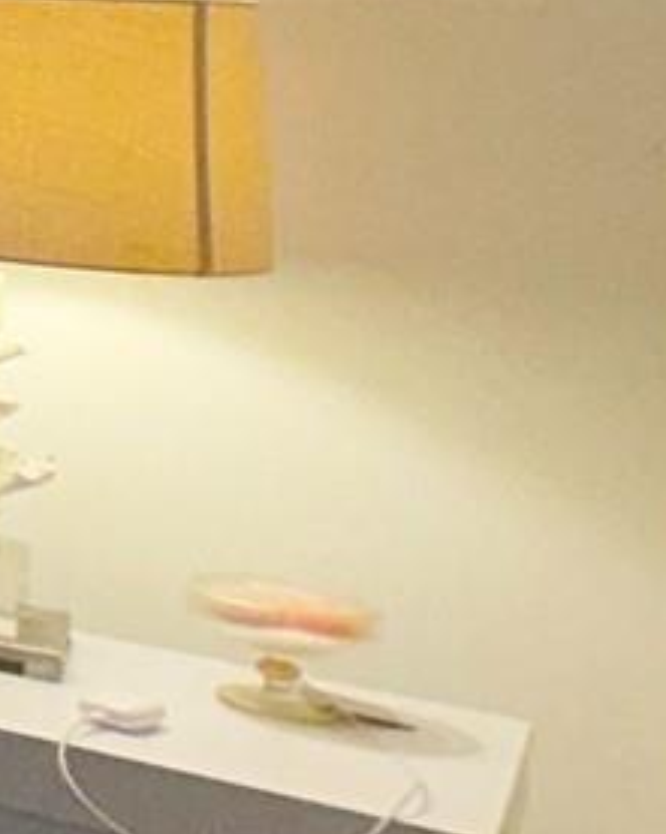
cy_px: 42
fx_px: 1950
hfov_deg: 9.3
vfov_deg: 23.4
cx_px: -1718
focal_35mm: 79
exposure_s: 1/120
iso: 80
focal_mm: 2.22
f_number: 2.2
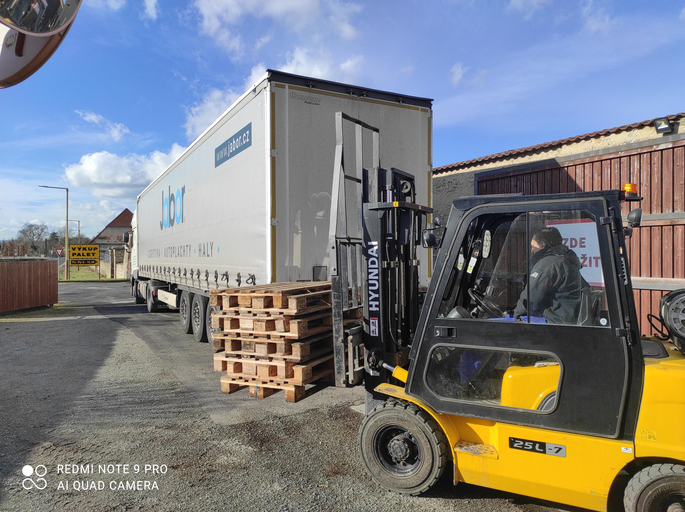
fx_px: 494
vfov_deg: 54.8
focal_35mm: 25
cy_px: 256
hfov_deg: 69.4
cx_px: 342
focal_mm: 5.43
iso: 100
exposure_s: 1/1730
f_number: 1.89
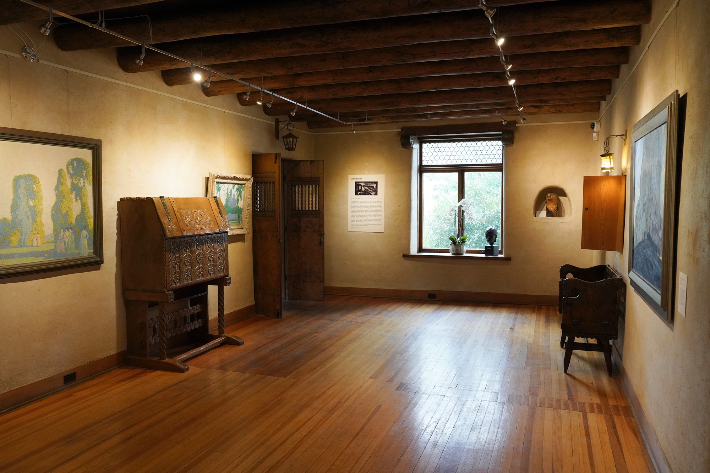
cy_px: 236
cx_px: 355
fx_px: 552
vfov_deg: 46.4
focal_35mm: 28
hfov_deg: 65.5
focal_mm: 28
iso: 4000
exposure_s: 1/100
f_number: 7.1
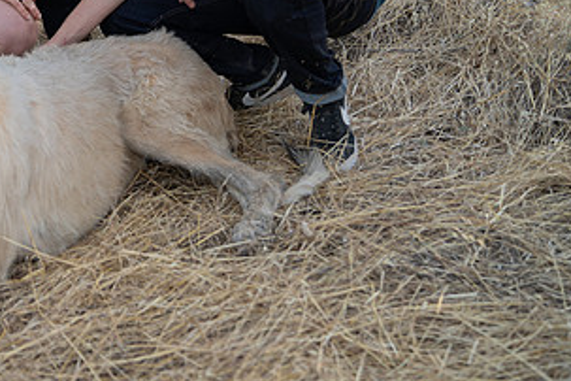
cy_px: 22
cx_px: 55
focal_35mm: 46
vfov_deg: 27.9
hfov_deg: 39.6
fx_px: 730
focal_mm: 24
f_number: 2.8
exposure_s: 1/160
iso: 250
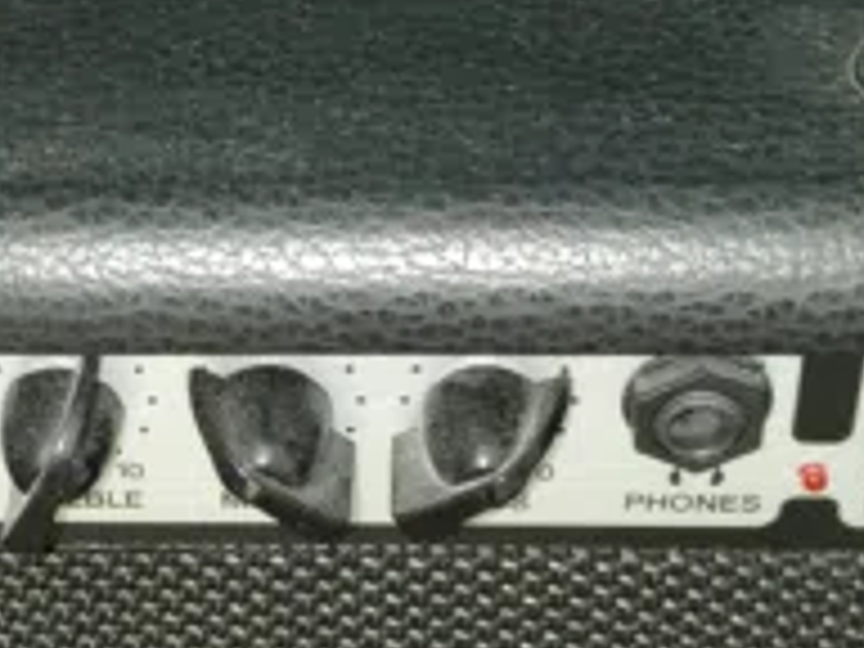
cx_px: 63
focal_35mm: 80
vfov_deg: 18.1
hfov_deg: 23.7
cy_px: 608
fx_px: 1997
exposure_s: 1/50
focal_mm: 5.56
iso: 1891
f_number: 1.8
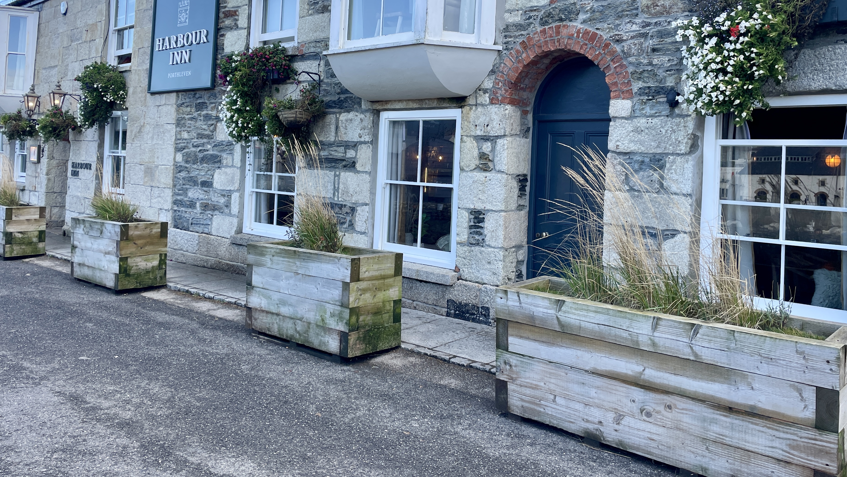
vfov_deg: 37.4
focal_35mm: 31
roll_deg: -2.8
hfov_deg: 62.6
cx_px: 426
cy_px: 166
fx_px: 696
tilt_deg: +0.8
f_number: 1.6
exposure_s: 1/367
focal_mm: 4.2
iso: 32
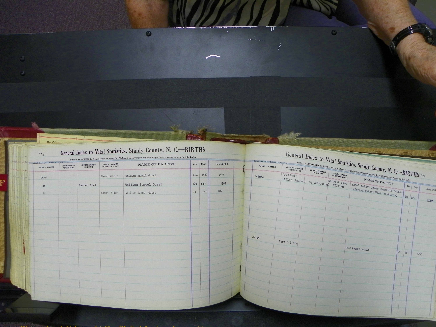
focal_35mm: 28
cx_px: 231
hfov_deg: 63.4
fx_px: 353
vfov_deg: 49.7
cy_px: 174
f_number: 2.8
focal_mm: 4.6
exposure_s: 1/30
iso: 100
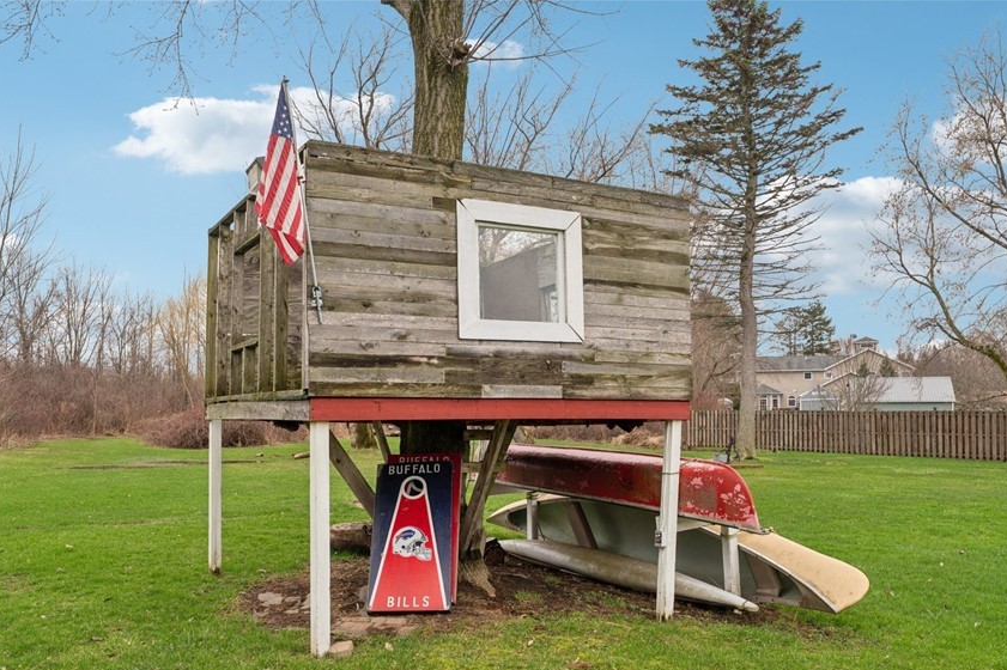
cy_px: 431
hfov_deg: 60.2
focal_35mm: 31
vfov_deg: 41.9
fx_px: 867
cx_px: 456
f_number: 9
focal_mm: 24
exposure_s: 1/30
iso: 320
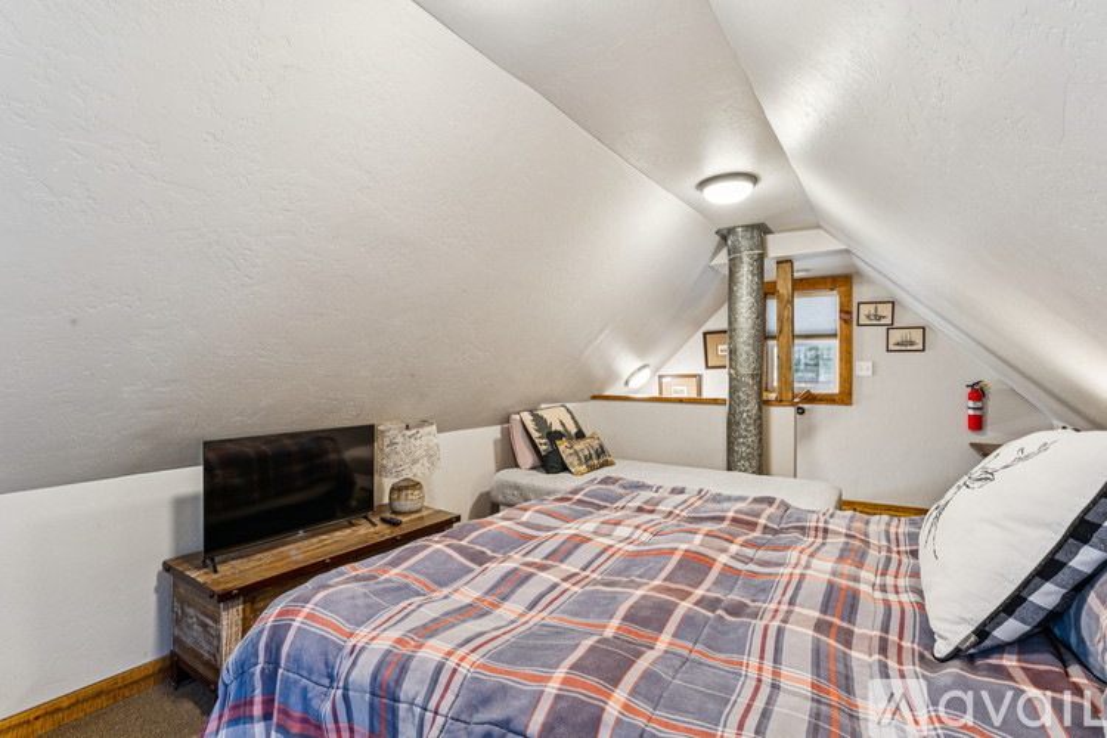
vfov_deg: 71.4
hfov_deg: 94.3
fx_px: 513
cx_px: 554
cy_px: 369
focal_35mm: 17
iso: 100
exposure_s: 2.5
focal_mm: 16.7
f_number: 13
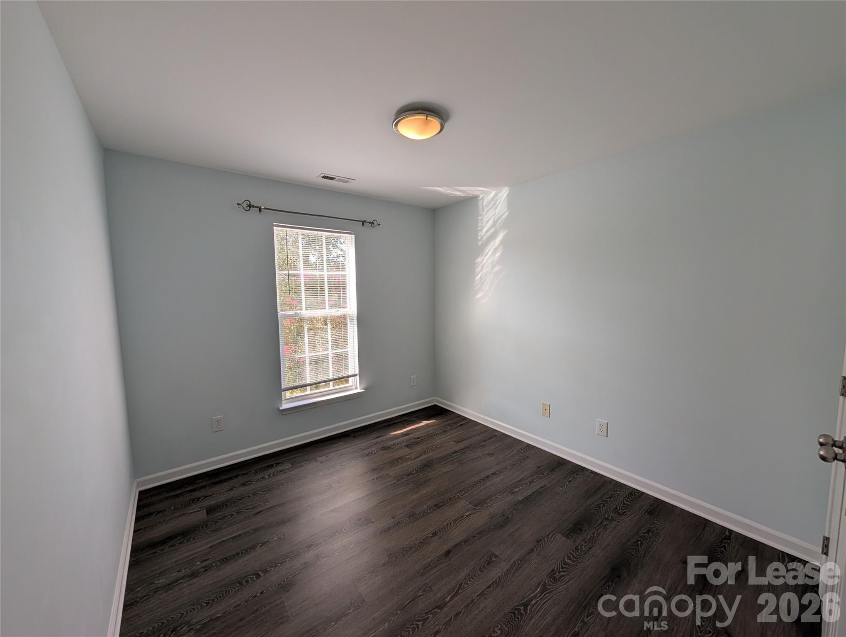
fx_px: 294
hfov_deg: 110.5
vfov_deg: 94.6
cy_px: 318
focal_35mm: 12
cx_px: 423
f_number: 1.7
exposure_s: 1/287
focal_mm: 2.02
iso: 50
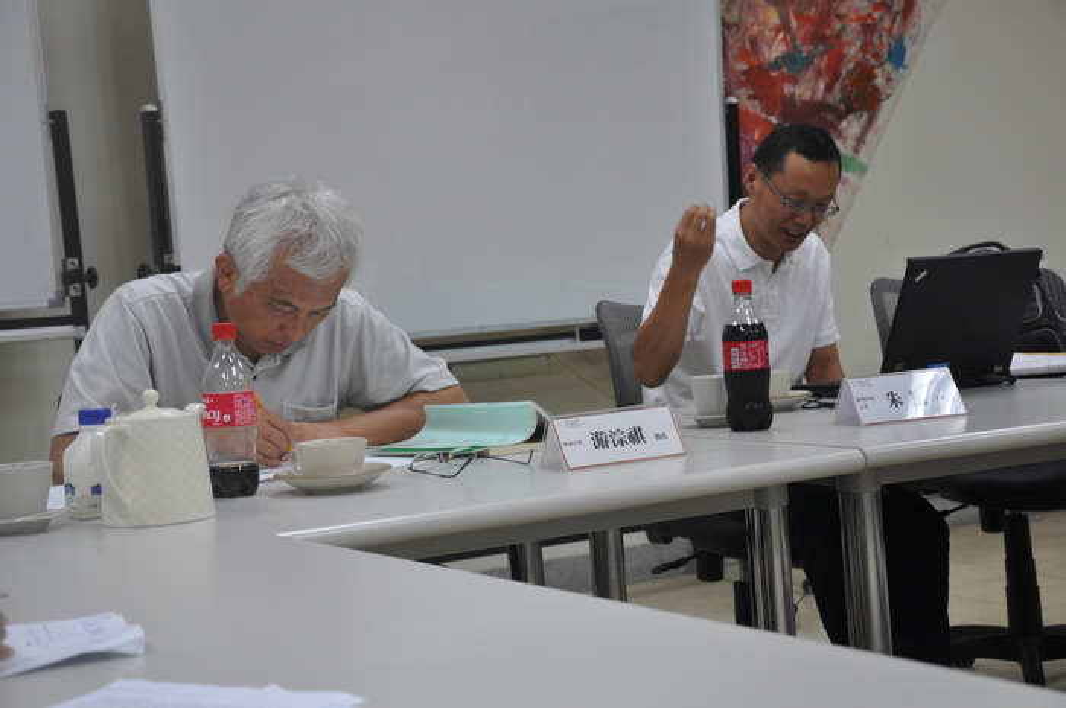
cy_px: 354
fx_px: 1996
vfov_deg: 20.1
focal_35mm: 68
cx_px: 533
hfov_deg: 29.9
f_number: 5.6
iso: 220
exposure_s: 1/30
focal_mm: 45
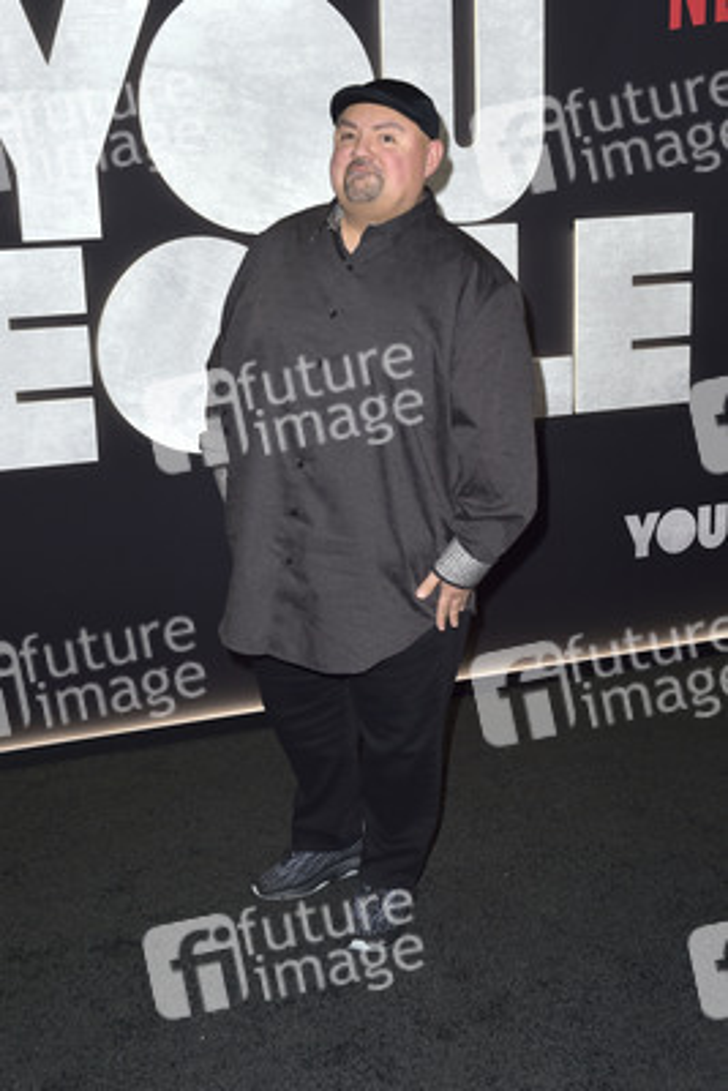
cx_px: 364
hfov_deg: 31.9
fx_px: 1273
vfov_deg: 46.4
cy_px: 546
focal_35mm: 42
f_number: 6.3
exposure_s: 1/250
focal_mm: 42
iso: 500
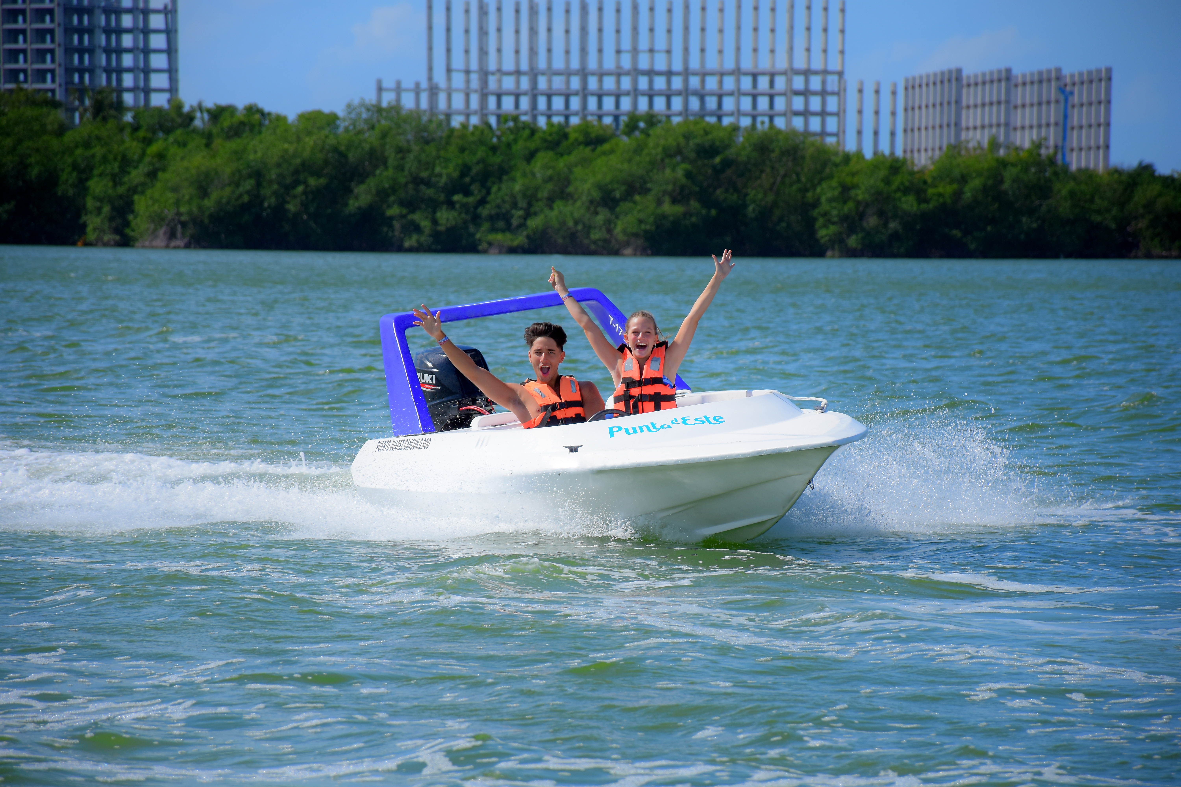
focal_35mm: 210
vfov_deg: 6.5
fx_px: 6889
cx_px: 590
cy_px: 394
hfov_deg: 9.8
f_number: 5.6
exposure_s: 1/2000
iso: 320
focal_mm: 140
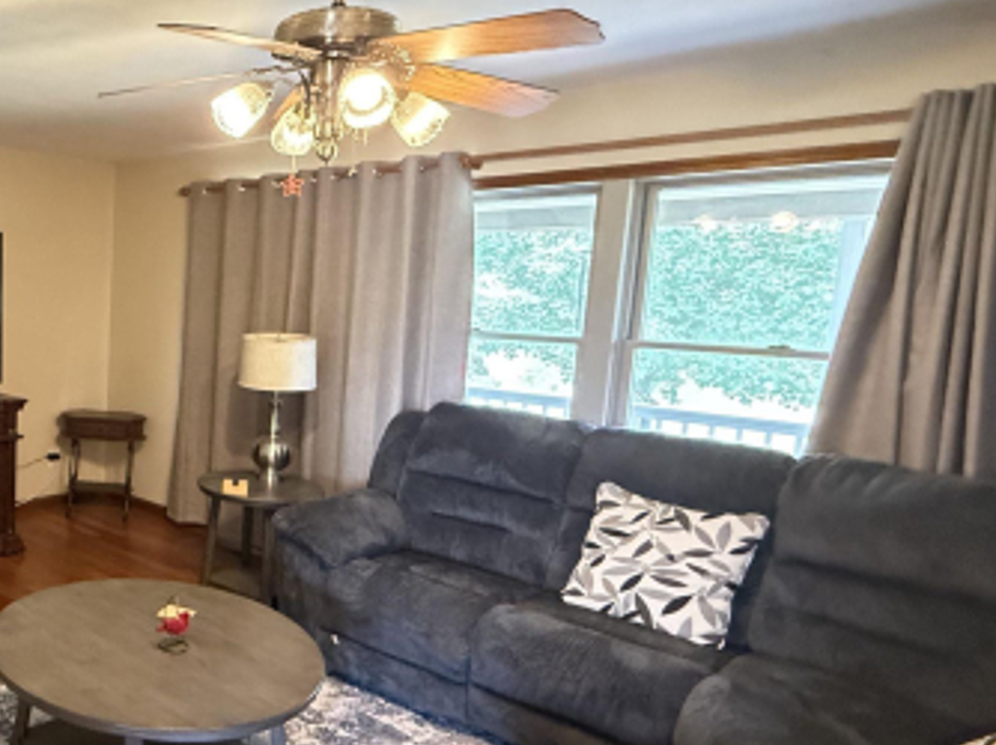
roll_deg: -1.3
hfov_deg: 53.1
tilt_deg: -6.9
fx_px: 805
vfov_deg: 49.7
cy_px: 378
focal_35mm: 28
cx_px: 49
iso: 1000
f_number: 2.2
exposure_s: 1/60
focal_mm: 2.22
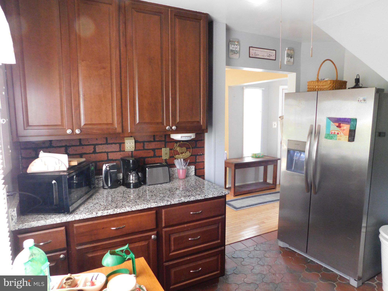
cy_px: 146
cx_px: 194
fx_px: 269
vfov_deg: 56.8
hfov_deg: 71.6
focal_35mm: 24
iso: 400
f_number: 3
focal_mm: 4.1
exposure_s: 1/30
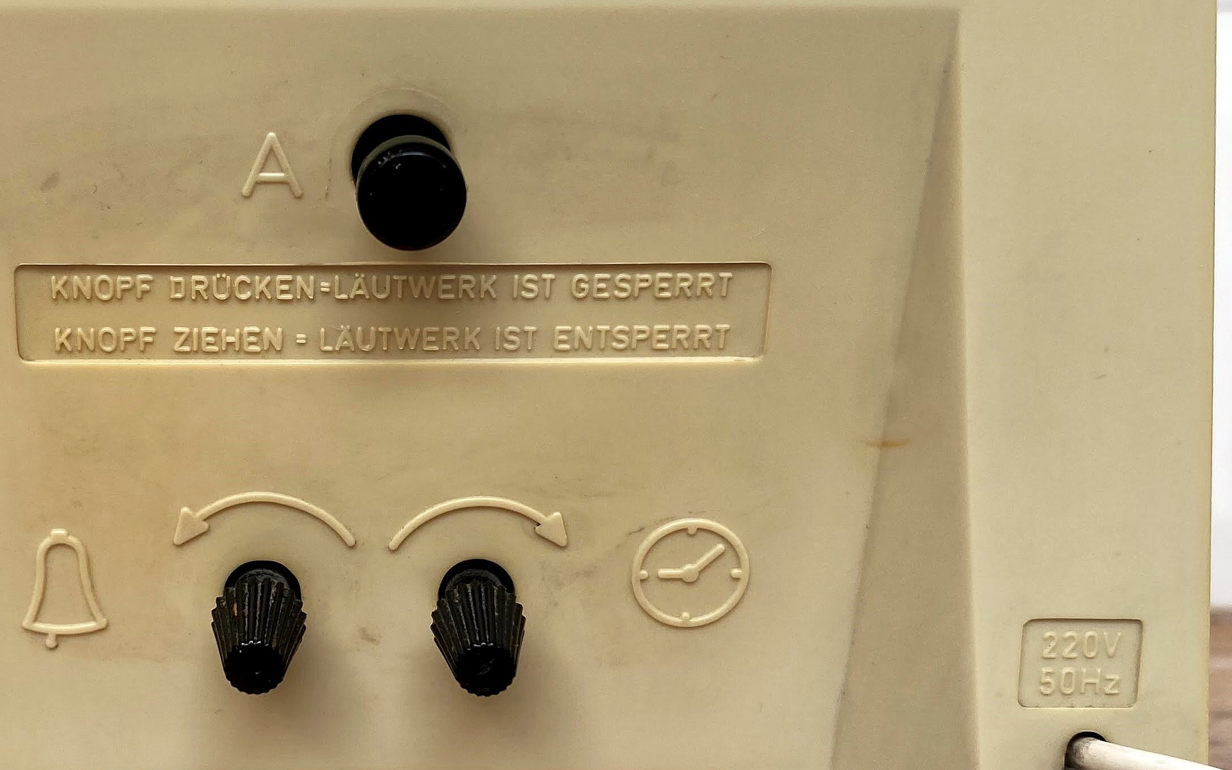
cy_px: 463
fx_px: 1712
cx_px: 344
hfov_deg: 38.8
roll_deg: +0.1
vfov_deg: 25.3
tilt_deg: -10.7
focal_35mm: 51
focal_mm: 4.25
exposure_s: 1/124
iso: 32
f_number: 1.8
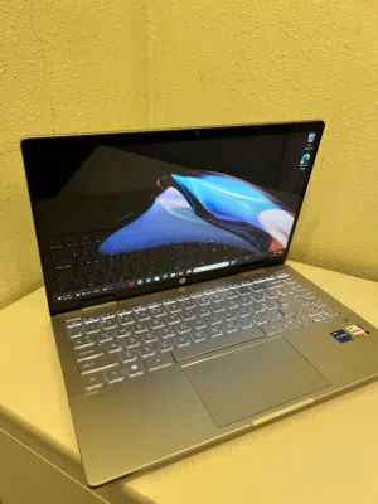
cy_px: 252
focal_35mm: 26
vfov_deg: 67.3
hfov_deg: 53.1
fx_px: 379
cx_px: 189
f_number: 1.5
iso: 400
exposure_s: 1/40
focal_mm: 5.7
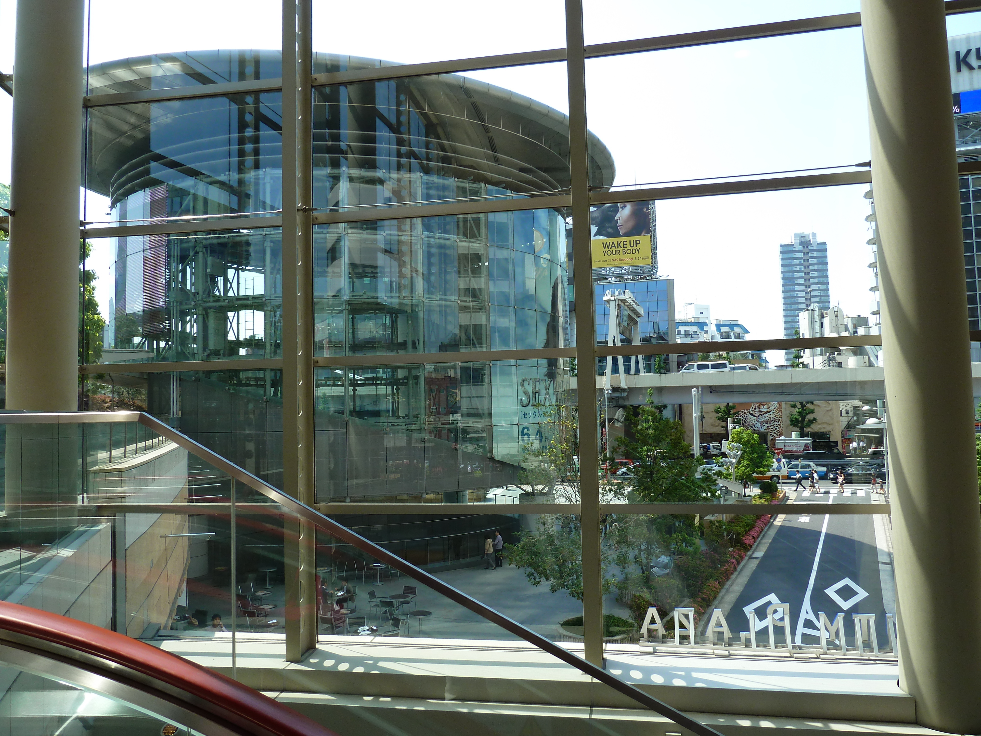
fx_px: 708
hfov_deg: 69.4
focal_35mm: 25
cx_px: 490
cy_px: 368
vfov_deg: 54.9
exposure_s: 1/200
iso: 80
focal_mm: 4.1
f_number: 4
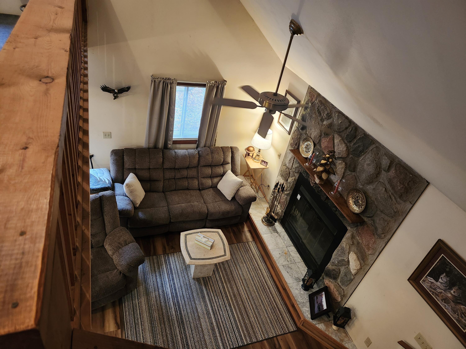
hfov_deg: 73.9
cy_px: 174
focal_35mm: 23
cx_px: 233
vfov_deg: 58.9
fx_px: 310
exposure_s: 1/60
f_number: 1.8
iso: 640
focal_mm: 5.54
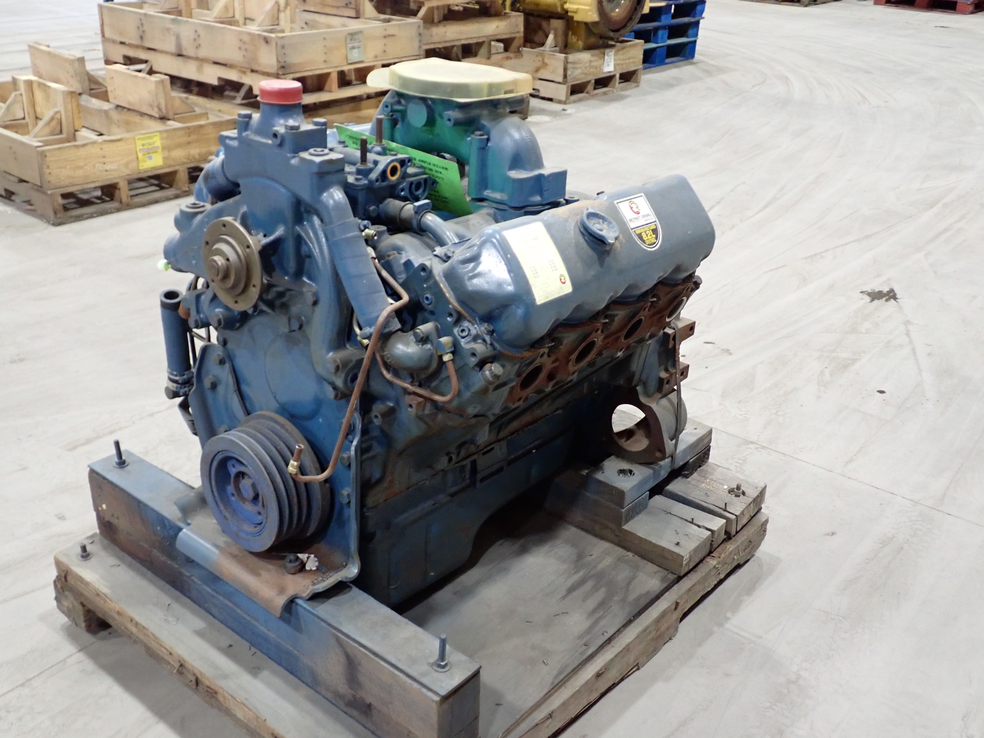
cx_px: 492
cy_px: 369
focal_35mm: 36
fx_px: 1023
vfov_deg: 39.7
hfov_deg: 51.4
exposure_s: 1/30
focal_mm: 6.37
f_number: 2.5
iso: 800
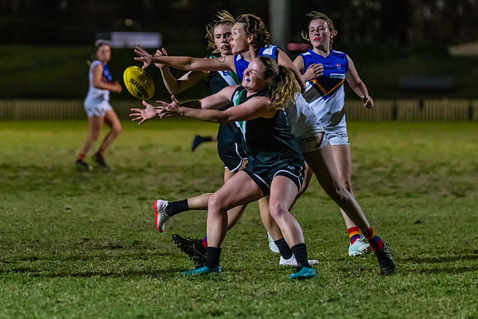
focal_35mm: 276
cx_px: 239
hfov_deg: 7.5
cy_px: 113
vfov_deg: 5.0
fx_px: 3669
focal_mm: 180
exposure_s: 1/1000
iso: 10000
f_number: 2.8
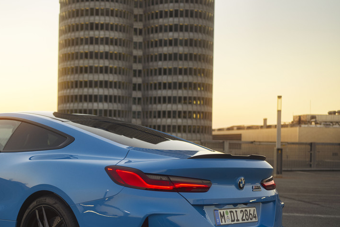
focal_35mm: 59
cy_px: 148
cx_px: 54
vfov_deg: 22.9
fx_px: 557
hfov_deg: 32.7
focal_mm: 35
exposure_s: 1/160
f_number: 2.5
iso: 100
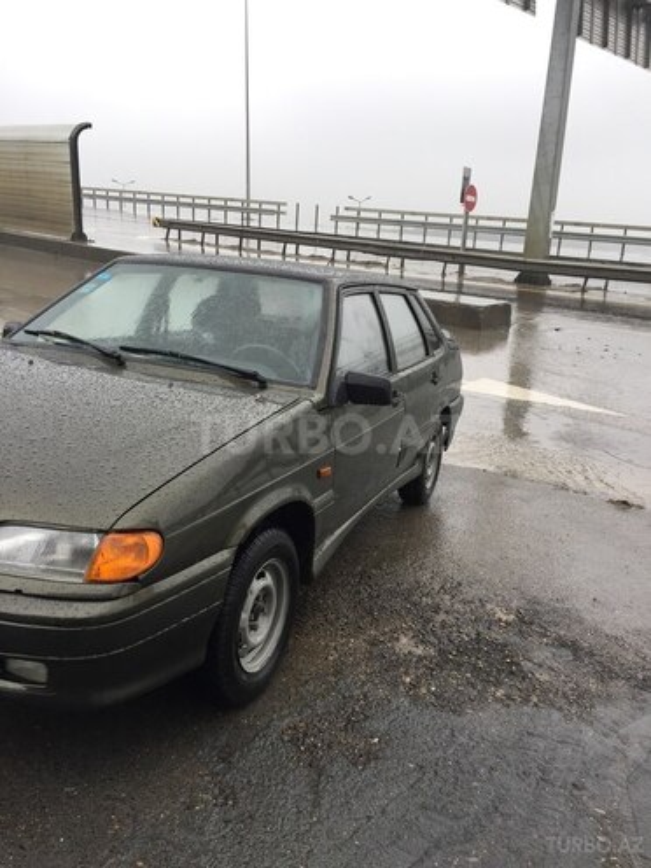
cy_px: 434
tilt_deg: -17.8
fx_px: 727
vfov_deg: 61.7
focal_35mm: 29
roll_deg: -1.1
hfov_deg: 48.2
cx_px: 326
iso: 32
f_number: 2.2
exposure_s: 1/246
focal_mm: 4.15
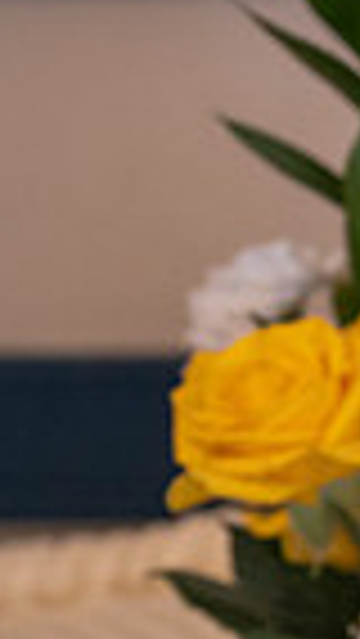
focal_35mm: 234
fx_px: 3966
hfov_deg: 4.8
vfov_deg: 9.1
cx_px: 1318
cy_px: 696
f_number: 6.3
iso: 1600
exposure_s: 1/40
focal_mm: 53
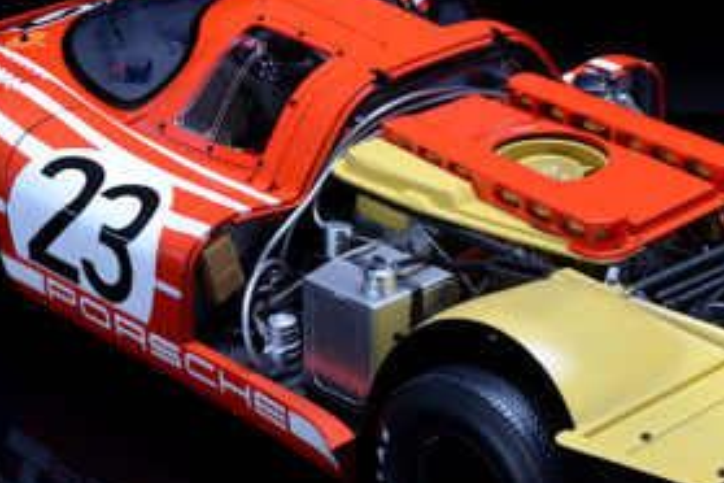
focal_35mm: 161
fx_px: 3238
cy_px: 162
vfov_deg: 8.5
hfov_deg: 12.8
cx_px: 428
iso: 800
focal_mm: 50
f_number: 18
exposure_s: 1/8
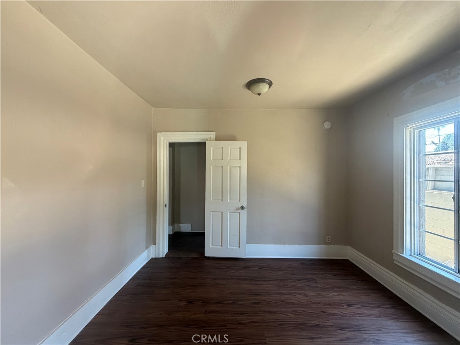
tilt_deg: +0.0
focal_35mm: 14
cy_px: 172
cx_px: 230
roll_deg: +0.0
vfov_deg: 85.7
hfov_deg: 102.1
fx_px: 186
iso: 320
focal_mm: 2.22
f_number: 2.2
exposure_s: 1/89
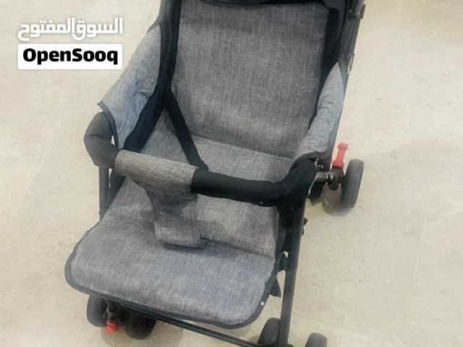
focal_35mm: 25
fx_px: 334
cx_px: 232
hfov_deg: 69.4
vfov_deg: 54.9
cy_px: 174
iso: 500
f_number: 1.6
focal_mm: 5.1
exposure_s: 1/50
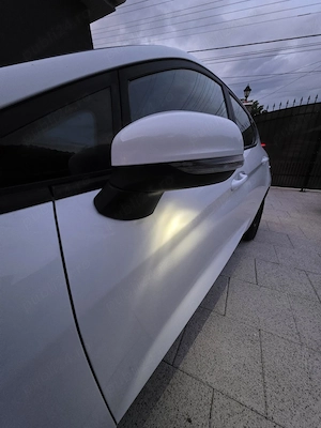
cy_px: 214
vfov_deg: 106.2
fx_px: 161
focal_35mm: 13
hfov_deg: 89.9
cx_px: 160
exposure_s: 1/50.3
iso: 1250
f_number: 1.9
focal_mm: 2.2
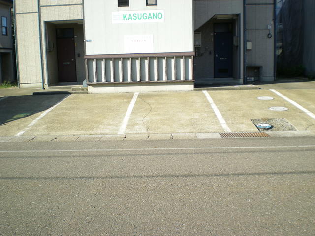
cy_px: 118
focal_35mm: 38
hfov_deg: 49.0
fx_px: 346
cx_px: 158
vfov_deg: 37.7
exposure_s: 1/160
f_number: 4.6
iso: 50
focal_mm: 6.3
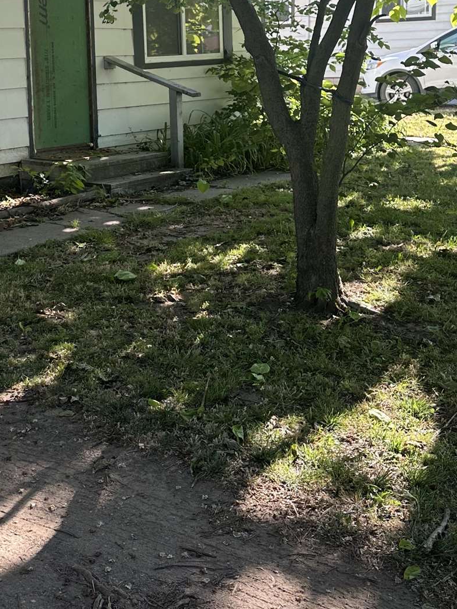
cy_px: 152
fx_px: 933
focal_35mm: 53
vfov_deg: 35.4
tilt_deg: -5.7
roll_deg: +2.0
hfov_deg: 27.1
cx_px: 111
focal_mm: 6.86
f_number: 1.78
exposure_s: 1/374
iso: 80
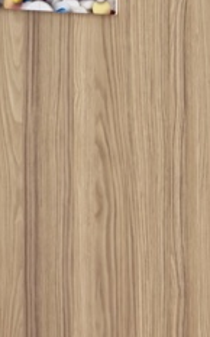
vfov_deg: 10.2
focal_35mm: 175
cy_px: -505
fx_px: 1607
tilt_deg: +2.4
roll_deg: +0.9
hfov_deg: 7.4
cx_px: 258
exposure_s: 1/100
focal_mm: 6.76
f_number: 1.78
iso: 64
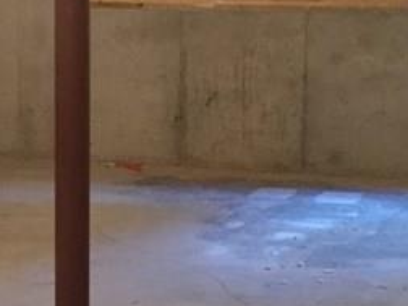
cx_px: 102
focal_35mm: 126
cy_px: 207
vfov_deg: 11.7
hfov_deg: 15.6
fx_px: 1485
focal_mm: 3.3
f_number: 2.4
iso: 400
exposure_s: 1/15
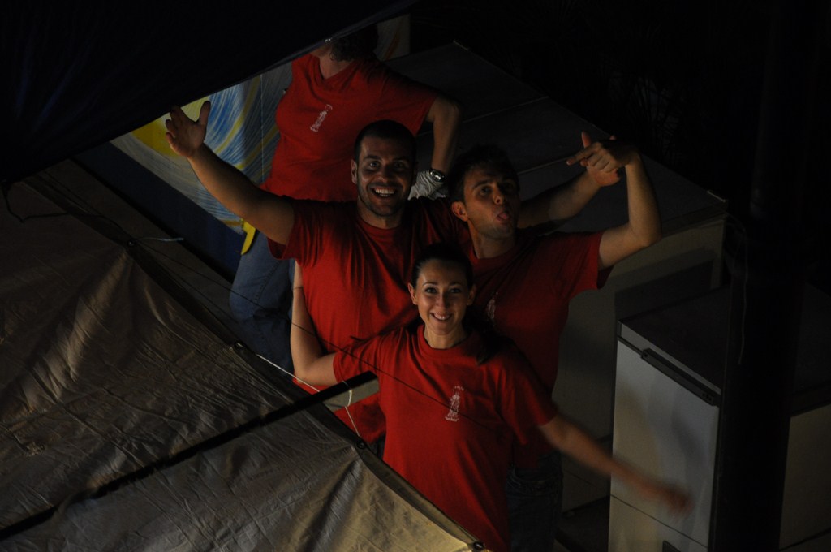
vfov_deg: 8.7
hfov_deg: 13.1
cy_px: 276
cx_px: 416
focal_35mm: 158
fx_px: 3631
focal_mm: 105
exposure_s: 1/40
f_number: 5.6
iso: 800
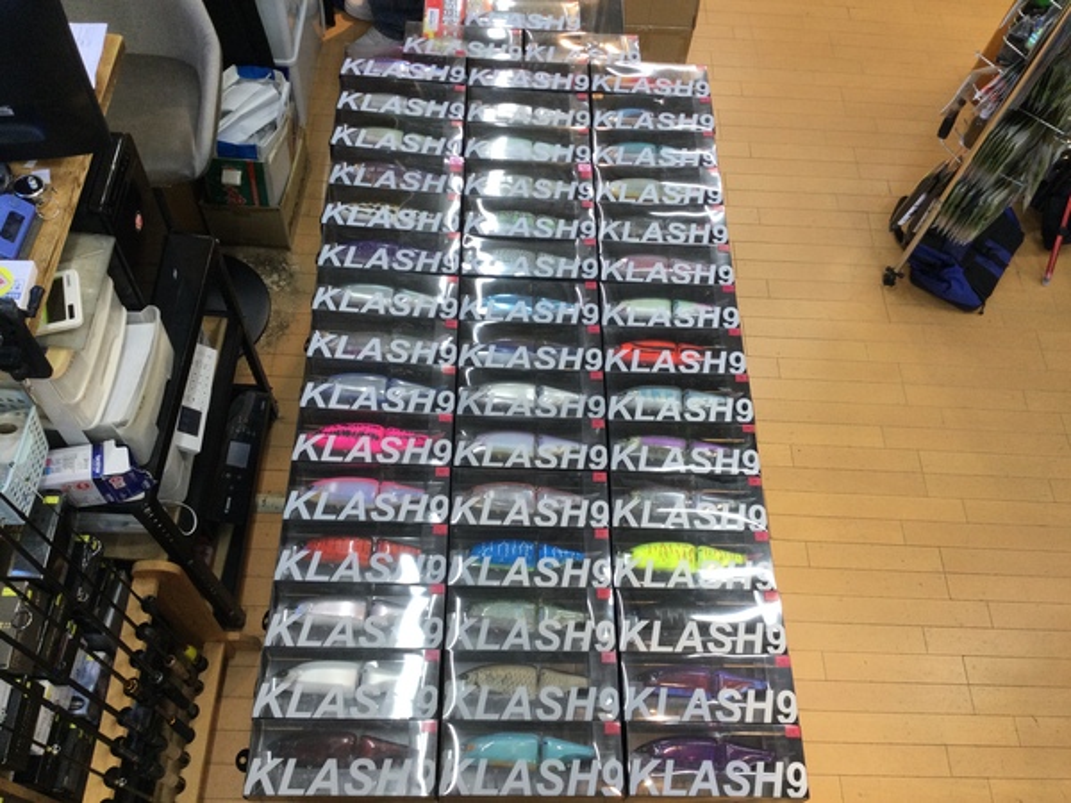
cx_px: 536
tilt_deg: -59.9
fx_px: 959
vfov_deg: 45.4
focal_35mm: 31
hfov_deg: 58.4
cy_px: 402
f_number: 2.4
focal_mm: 3.3
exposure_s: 1/30
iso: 25
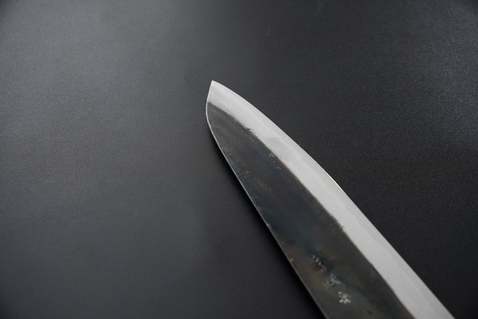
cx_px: 239
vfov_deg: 28.6
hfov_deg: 41.8
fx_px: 625
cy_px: 160
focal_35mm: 47
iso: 250
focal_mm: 31.4
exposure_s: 1/160
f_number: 5
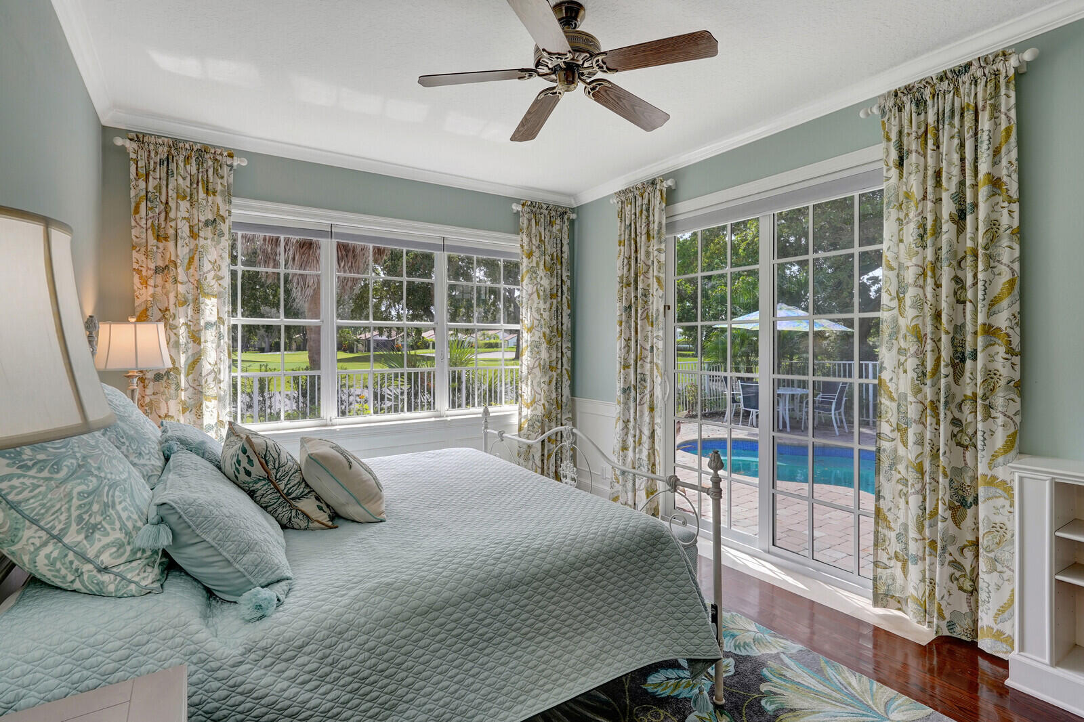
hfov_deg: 91.6
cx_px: 542
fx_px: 527
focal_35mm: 18
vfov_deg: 68.9
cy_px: 361
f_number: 11
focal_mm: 17.5
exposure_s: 1/60
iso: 320
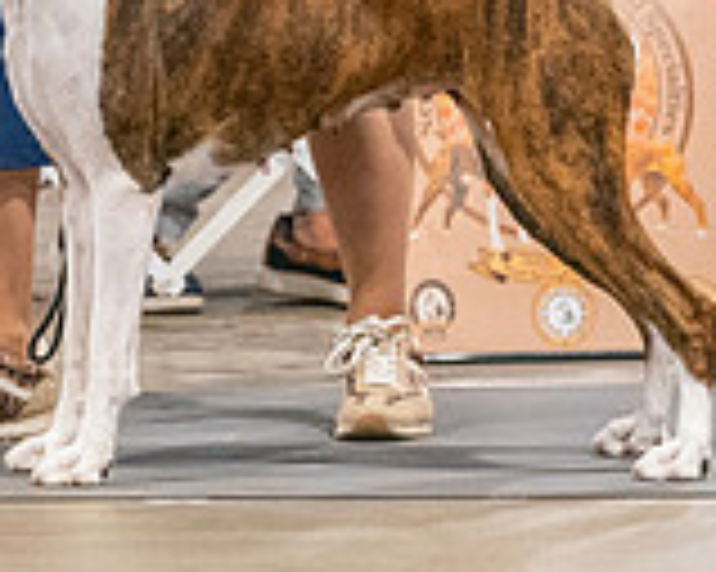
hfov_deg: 3.7
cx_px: 142
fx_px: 11034
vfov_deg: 3.0
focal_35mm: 521
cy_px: -144
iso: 6400
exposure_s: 1/250
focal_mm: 131
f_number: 3.5
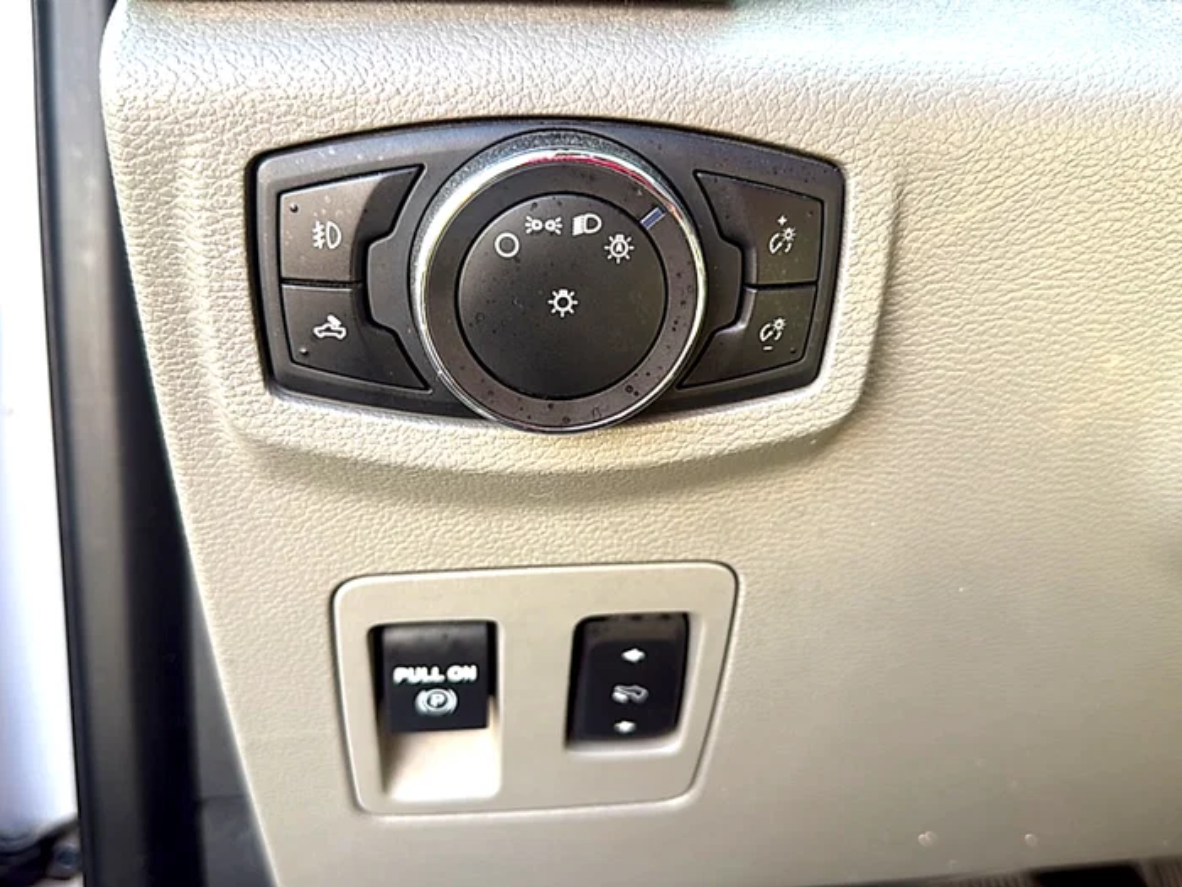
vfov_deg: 54.9
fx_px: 854
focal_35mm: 25
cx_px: 591
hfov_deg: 69.4
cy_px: 444
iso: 50
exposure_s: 1/72
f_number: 1.78
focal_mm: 6.76
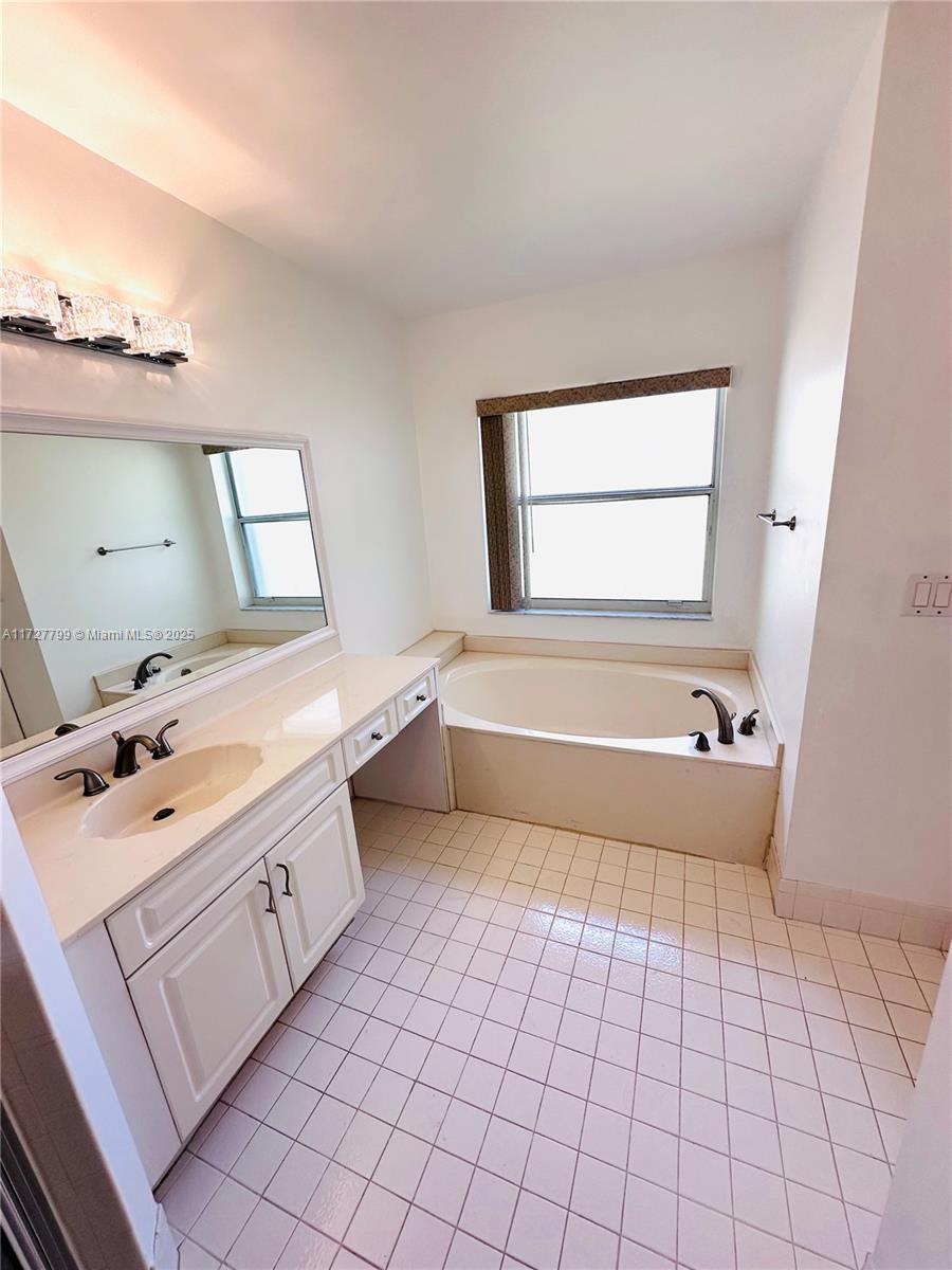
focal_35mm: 14
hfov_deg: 85.7
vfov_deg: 102.1
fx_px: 513
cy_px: 635
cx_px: 476
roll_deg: +3.3
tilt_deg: -15.3
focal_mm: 2.22
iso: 40
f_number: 2.2
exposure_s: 1/214
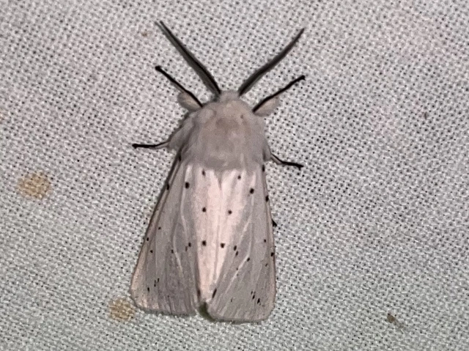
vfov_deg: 53.0
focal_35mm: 26
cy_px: 176
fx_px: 352
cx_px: 234
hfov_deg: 67.3
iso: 32
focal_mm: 5.1
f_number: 1.6
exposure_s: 1/4149
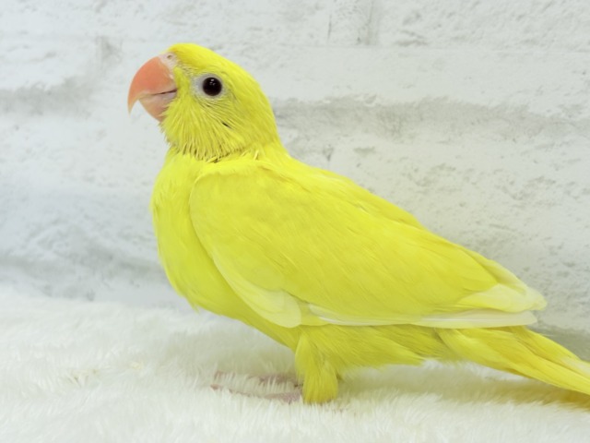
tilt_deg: -6.1
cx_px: 295
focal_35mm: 52
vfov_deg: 28.0
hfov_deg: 36.8
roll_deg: -2.3
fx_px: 886
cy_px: 222
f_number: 1.6
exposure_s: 1/100
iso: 50
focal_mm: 5.96
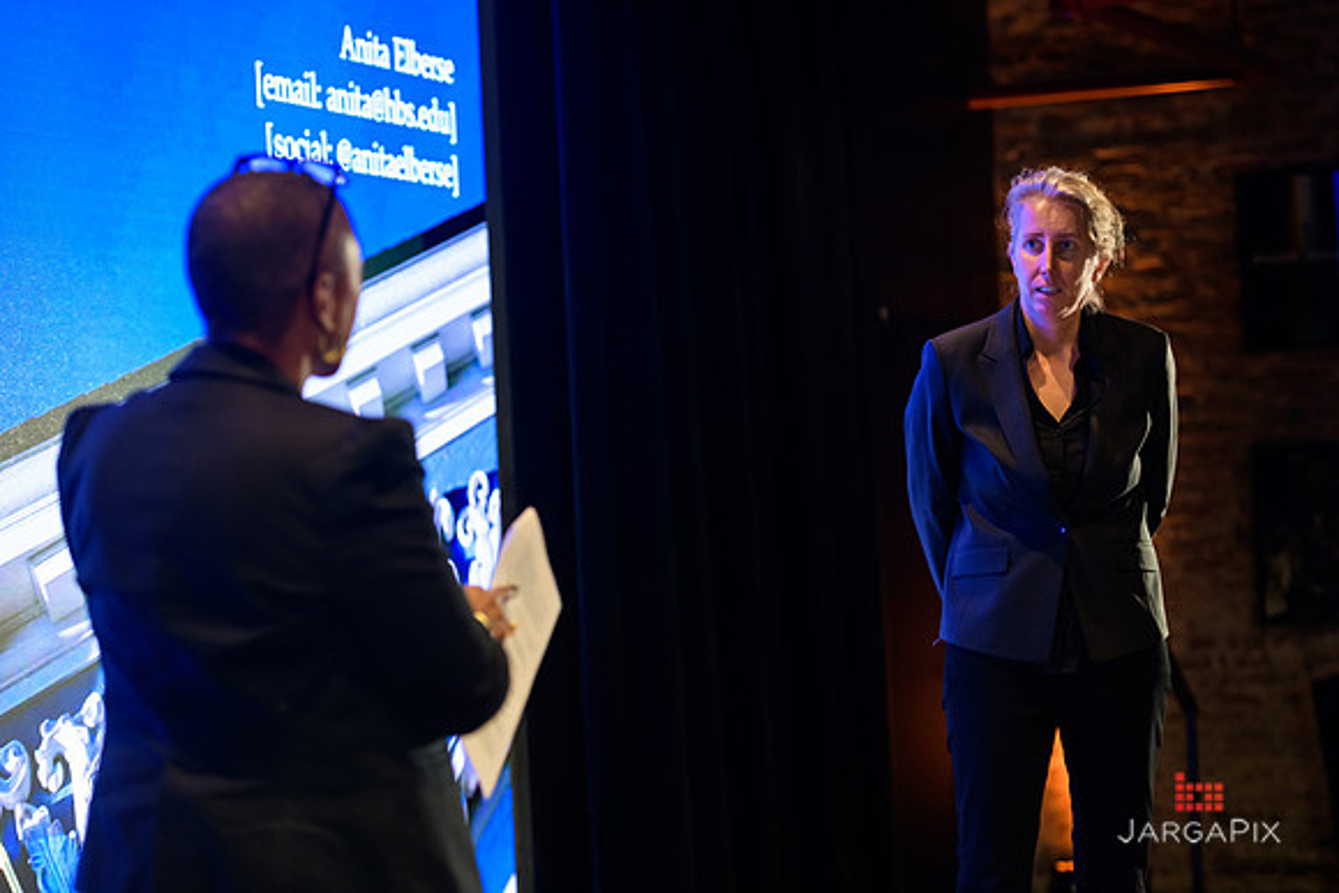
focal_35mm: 98
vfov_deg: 14.0
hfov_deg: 20.8
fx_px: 3646
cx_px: 670
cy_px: 446
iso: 1600
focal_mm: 98
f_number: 3.2
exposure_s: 1/200
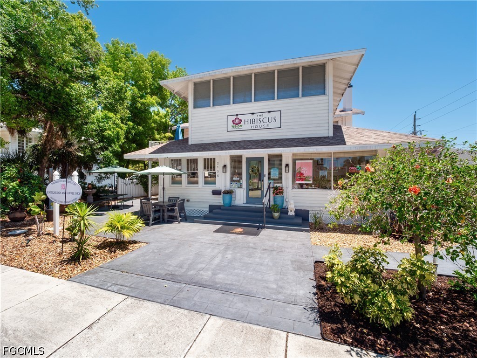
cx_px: 238
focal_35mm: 14
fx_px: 193
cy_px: 179
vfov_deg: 85.7
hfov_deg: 102.1
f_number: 7.1
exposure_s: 1/200
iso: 200
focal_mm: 7
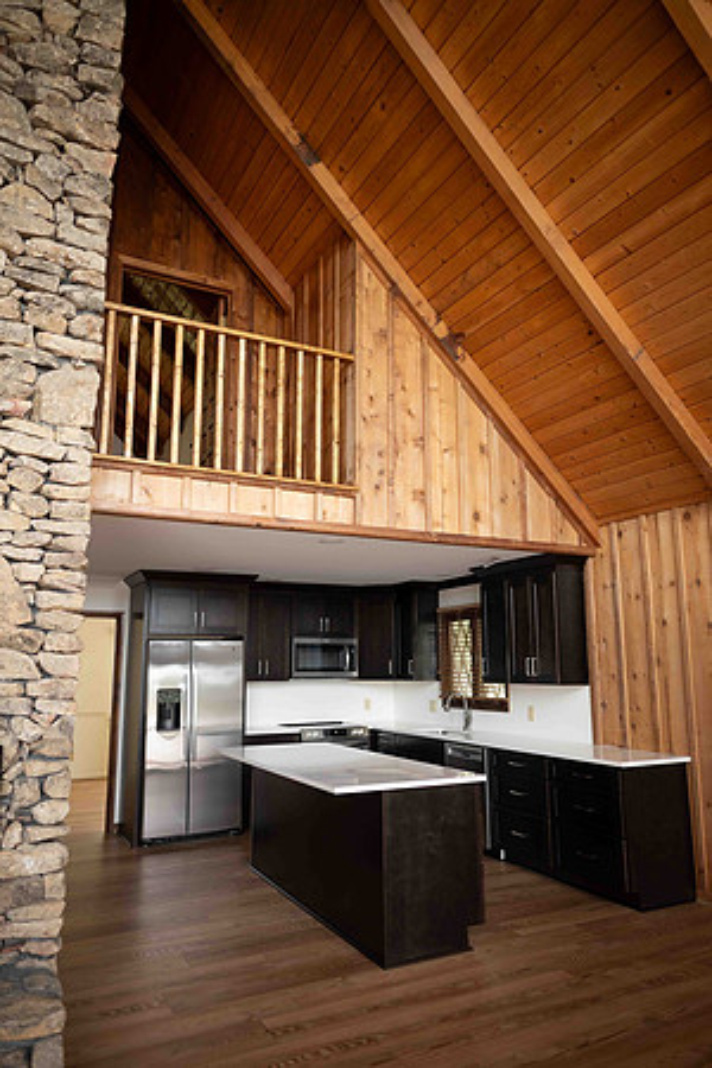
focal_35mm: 24
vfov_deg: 73.7
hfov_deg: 53.1
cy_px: 534
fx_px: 712
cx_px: 356
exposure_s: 1/250
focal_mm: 24
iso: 1000
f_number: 2.5
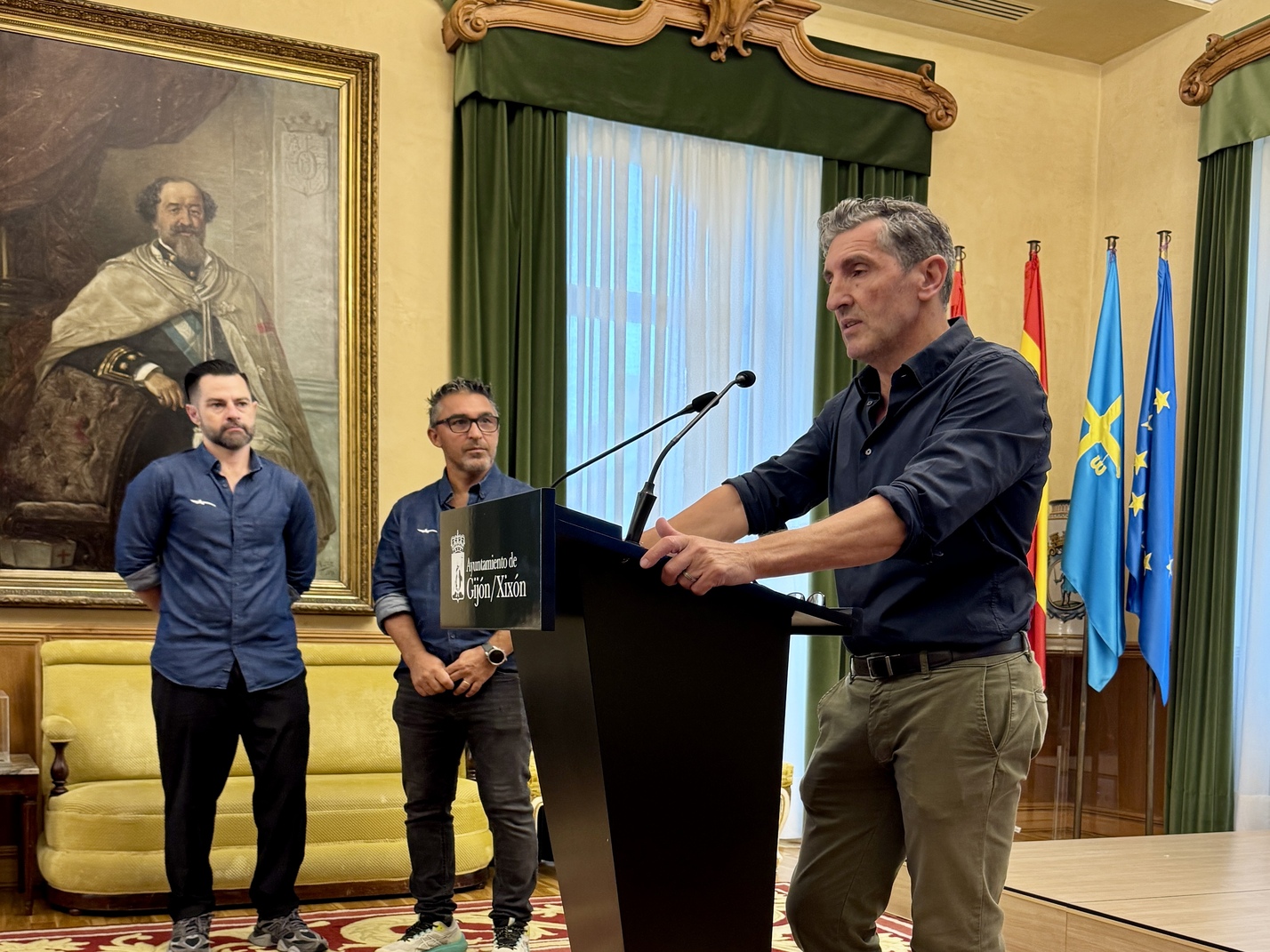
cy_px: 476
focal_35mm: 24
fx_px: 881
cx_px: 635
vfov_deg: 56.8
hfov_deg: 71.6
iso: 200
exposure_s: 1/50
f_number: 1.78
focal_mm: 6.76
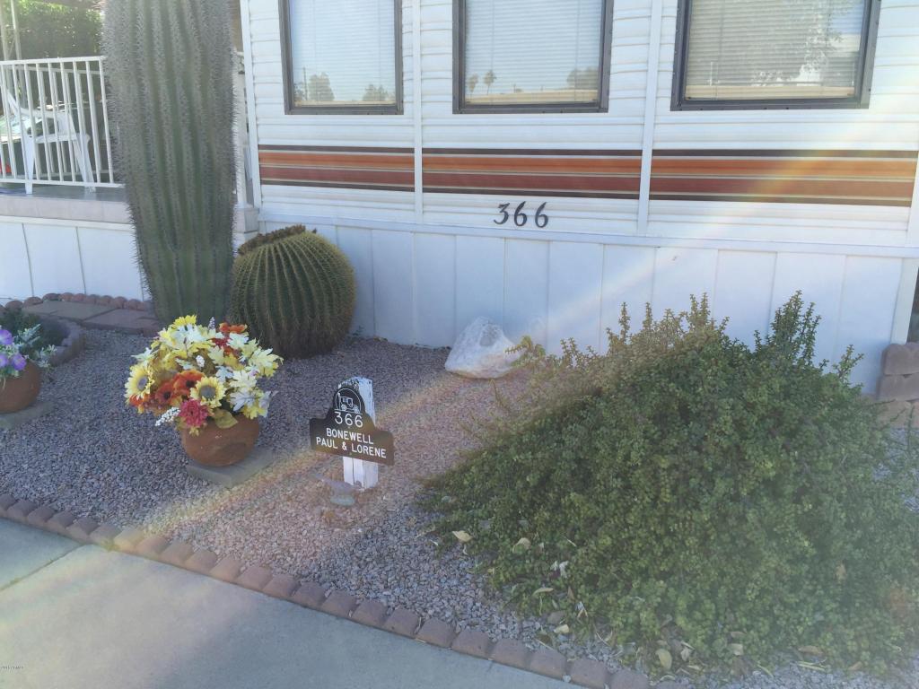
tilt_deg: -16.1
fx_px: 770
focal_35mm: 29
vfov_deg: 48.2
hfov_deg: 61.7
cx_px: 460
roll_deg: -0.6
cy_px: 344
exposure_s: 1/599
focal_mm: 4.15
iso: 32
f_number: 2.2
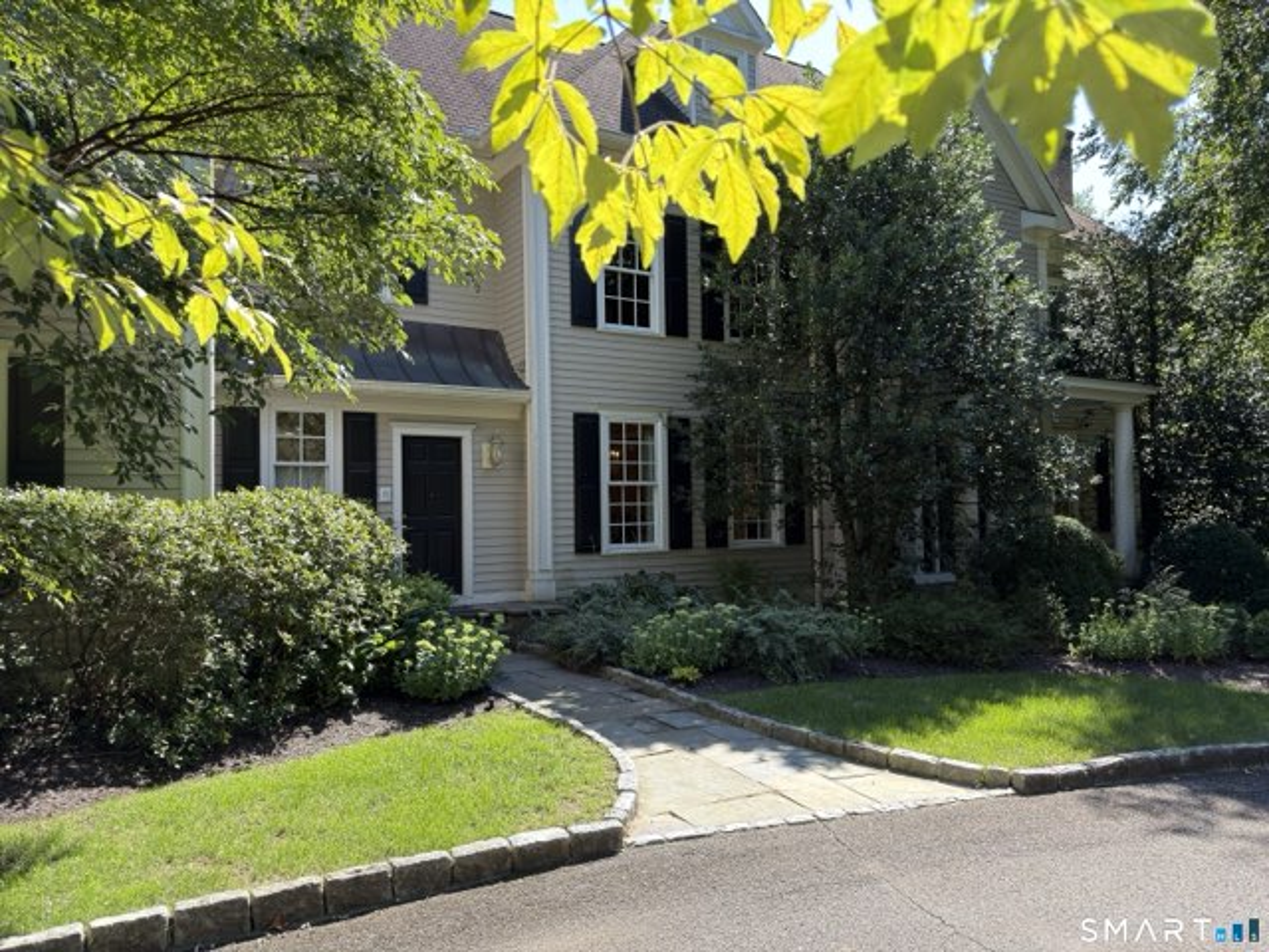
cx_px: 634
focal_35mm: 24
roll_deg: +0.6
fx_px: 880
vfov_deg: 56.8
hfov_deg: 71.6
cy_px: 476
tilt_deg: +1.2
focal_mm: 6.76
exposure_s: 1/894
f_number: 1.78
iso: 80
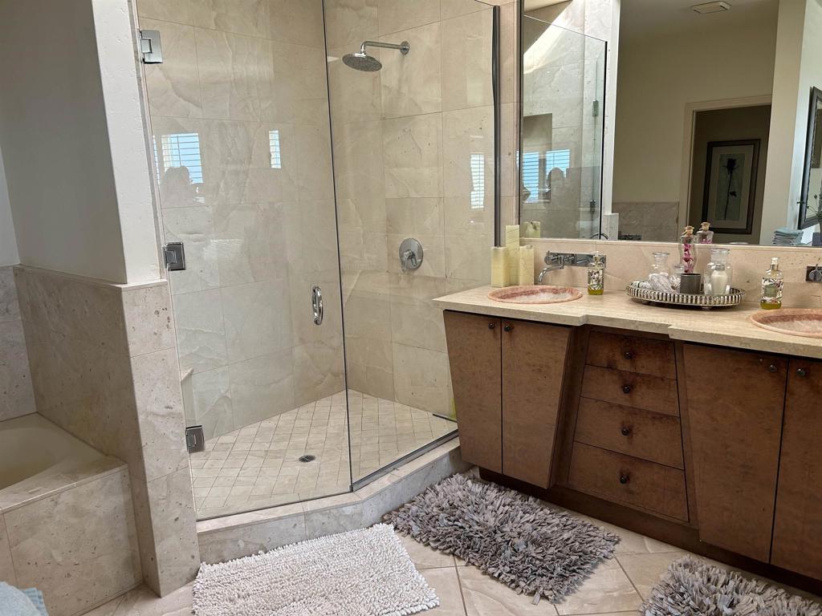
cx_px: 411
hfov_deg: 67.3
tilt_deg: -12.0
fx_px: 617
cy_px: 308
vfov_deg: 53.1
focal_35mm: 26
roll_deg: +2.1
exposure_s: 1/121
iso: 100
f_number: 1.5
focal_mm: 5.7
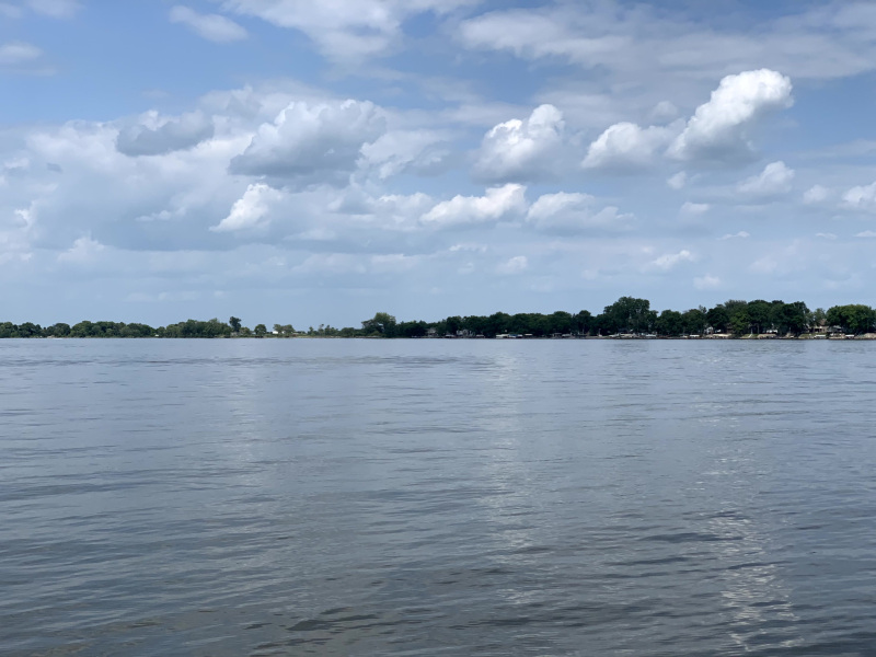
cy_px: 328
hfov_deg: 36.8
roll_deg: -0.3
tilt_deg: +0.6
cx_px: 438
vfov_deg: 28.0
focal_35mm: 52
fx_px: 1316
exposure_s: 1/2083
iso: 16
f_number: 2.4
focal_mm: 6
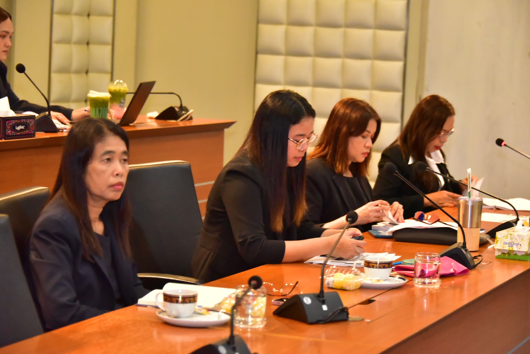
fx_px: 1473
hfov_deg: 20.4
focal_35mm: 100
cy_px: 177
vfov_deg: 13.7
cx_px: 265
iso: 8000
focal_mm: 100
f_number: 5.3
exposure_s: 1/160
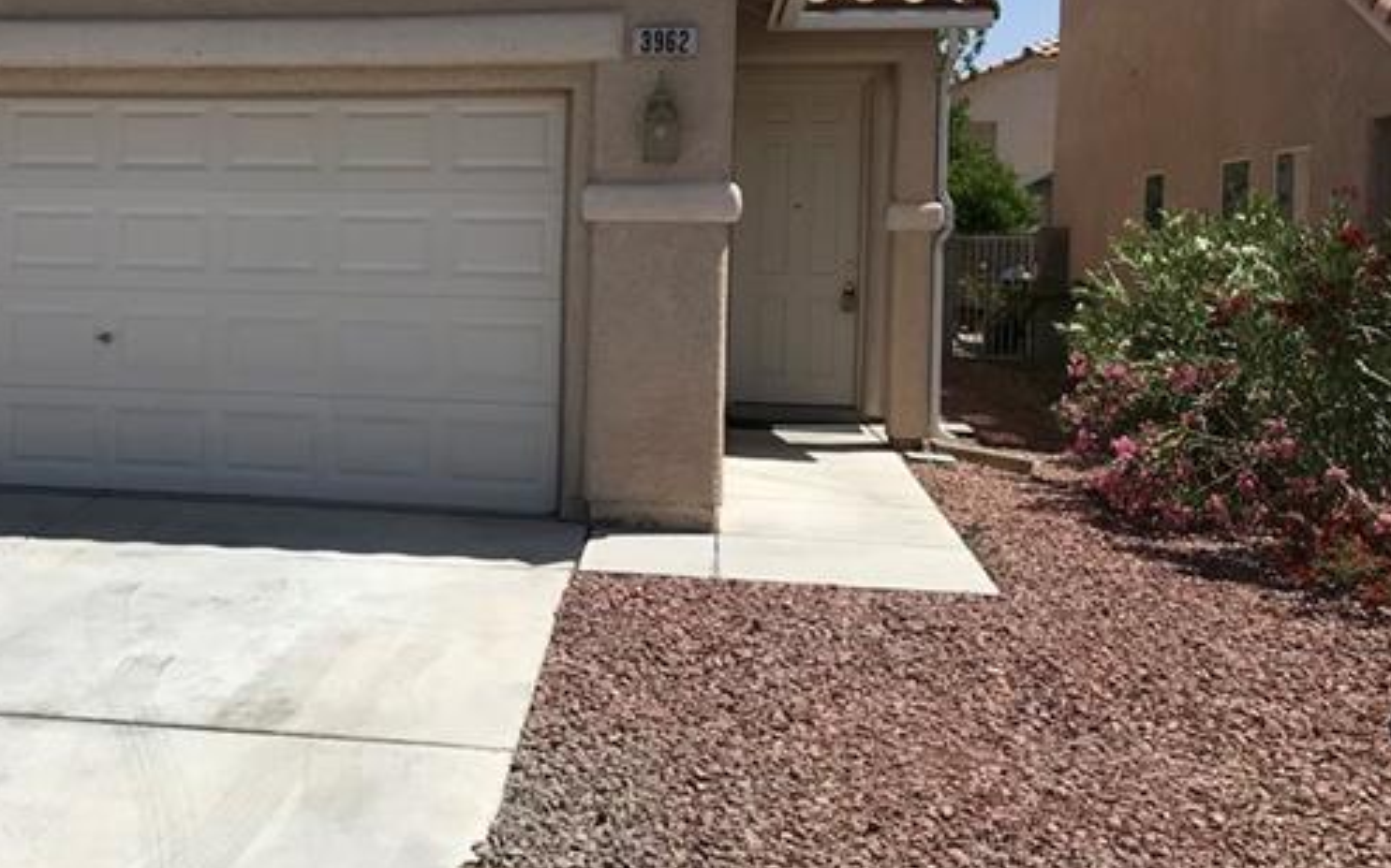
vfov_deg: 26.8
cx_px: 295
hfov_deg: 40.3
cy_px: 331
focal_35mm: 48
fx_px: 1819
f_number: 1.8
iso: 20
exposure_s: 1/4167
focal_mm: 3.99
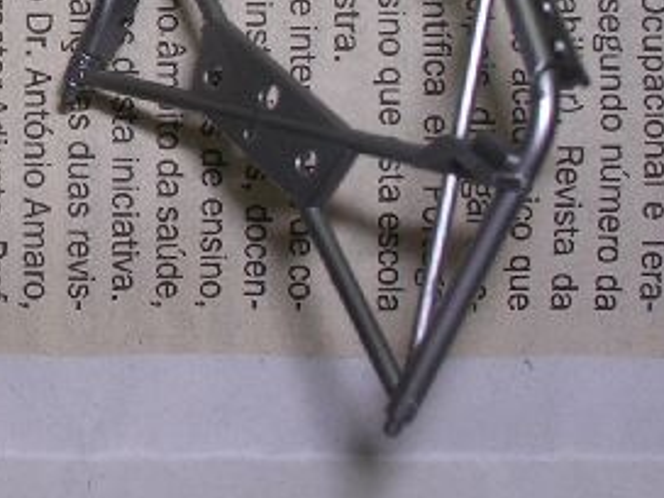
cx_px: -71
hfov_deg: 14.6
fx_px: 2532
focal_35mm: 132
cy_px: -85
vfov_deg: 11.0
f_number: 6.6
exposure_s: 1/60.1
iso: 100
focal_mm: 8.5
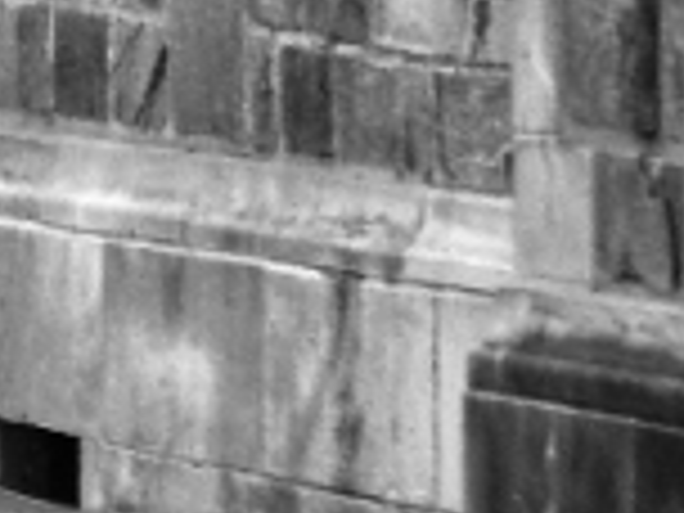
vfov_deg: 1.6
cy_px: -832
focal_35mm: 899
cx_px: -1458
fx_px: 17764
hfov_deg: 2.2
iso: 125
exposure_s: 1/30
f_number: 4.9
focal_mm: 25.3
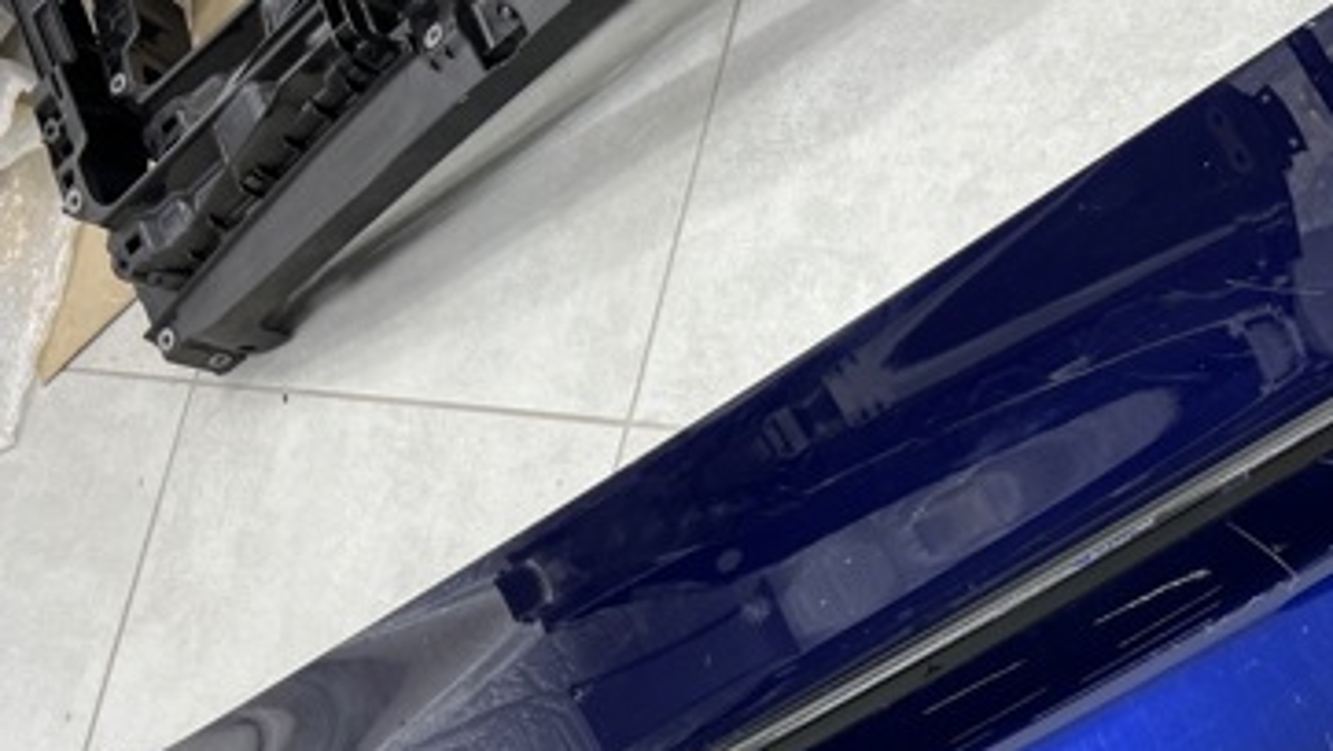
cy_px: 731
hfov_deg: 40.2
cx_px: 987
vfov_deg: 23.1
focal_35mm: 50
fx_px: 1768
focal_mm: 5.7
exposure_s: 1/100
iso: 125
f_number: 1.5
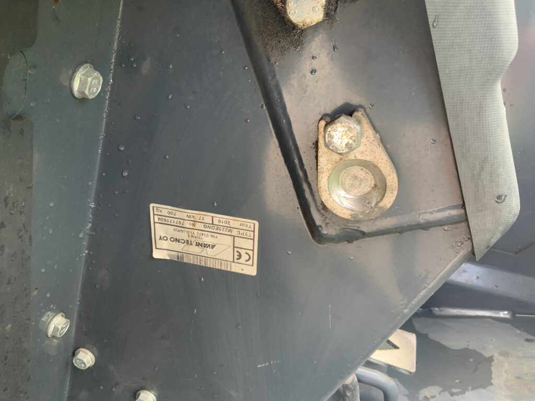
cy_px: 200
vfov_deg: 48.2
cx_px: 268
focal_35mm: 29
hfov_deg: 61.7
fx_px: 448
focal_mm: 3
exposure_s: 1/101
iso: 64
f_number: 1.8
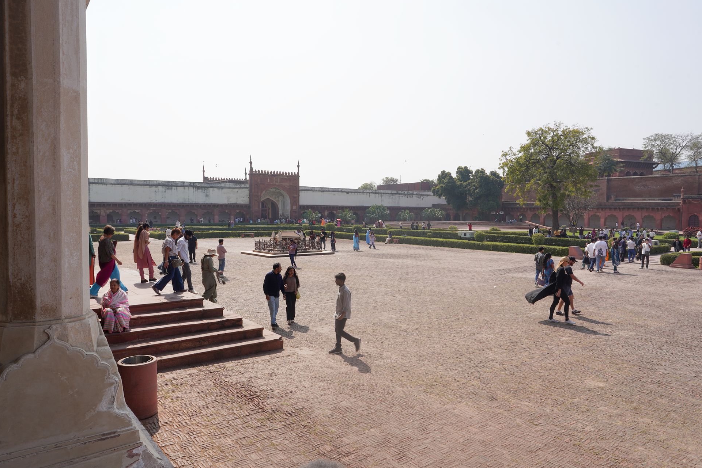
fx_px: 488
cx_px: 362
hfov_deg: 71.5
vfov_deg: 51.3
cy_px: 241
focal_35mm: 25
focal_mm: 24
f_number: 16
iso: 100
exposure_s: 1/100
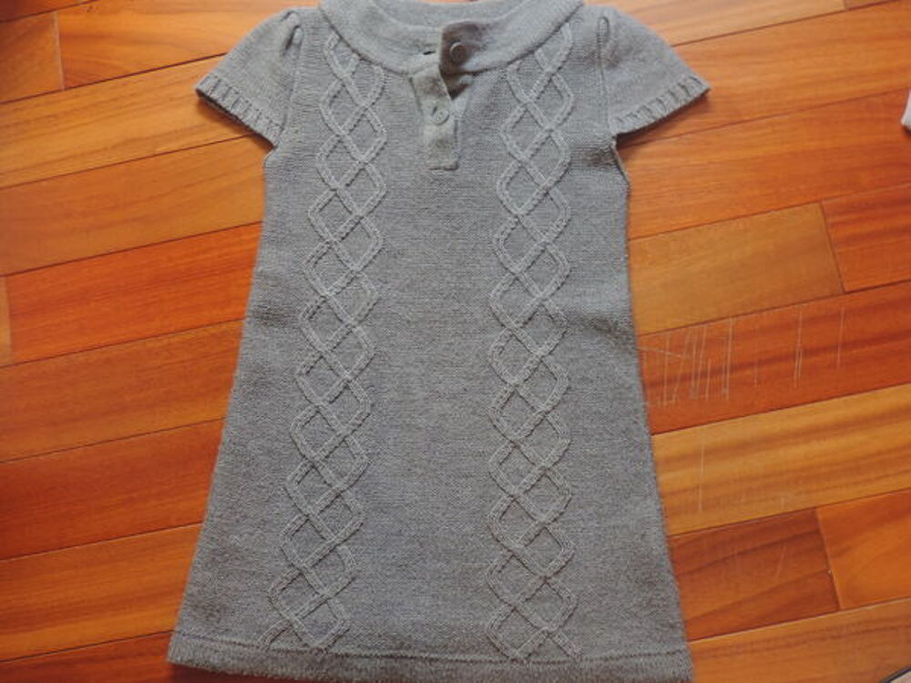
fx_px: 1132
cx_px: 456
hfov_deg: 43.9
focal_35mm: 43
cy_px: 342
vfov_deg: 33.6
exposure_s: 1/15
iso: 400
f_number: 3.4
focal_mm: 7.6
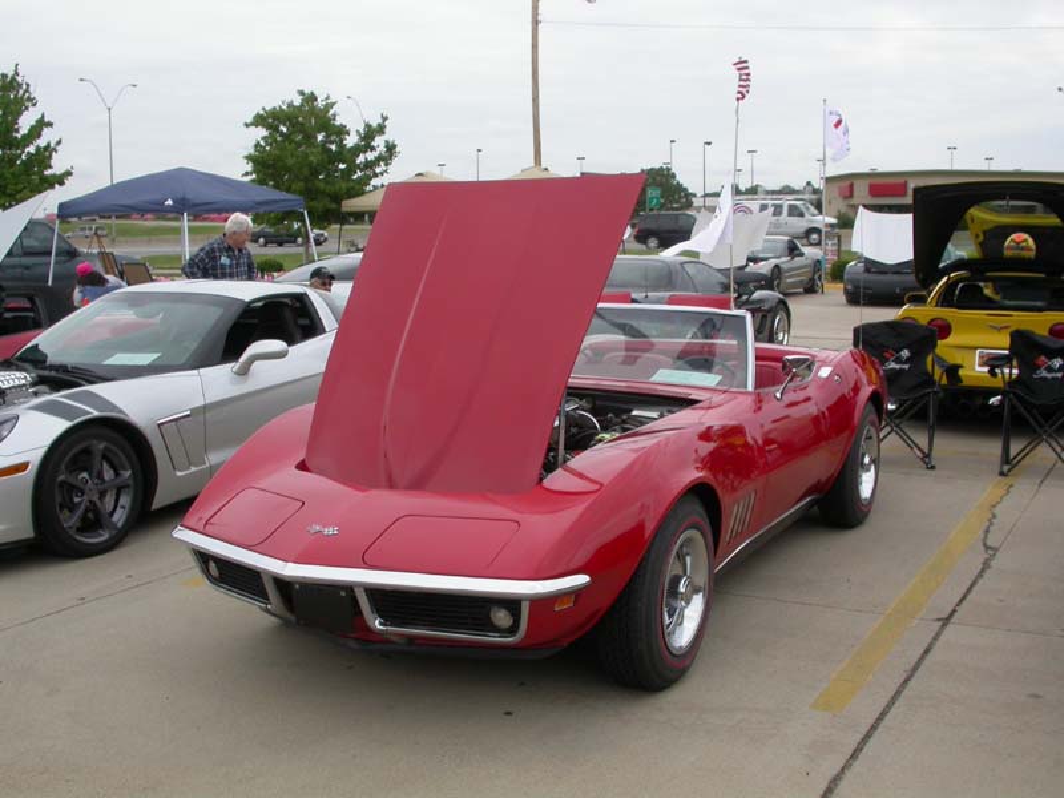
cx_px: 532
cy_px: 399
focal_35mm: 38
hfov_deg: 49.0
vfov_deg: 37.7
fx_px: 1168
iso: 100
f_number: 6
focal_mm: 7.85
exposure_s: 1/237
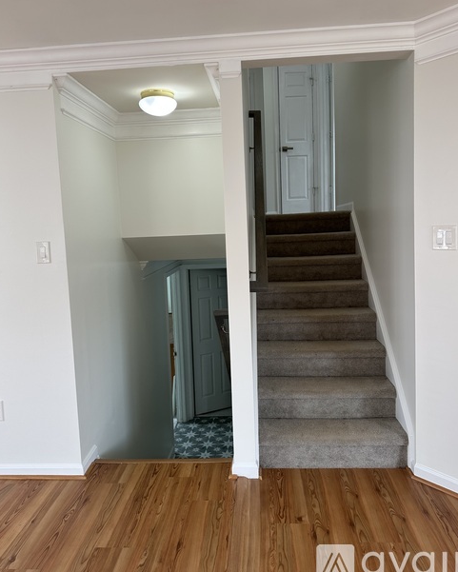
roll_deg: +1.2
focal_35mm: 26
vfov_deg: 65.9
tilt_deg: -3.7
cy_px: 265
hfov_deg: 54.9
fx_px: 440
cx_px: 232
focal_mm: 6.86
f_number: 1.78
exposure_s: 1/120
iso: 100
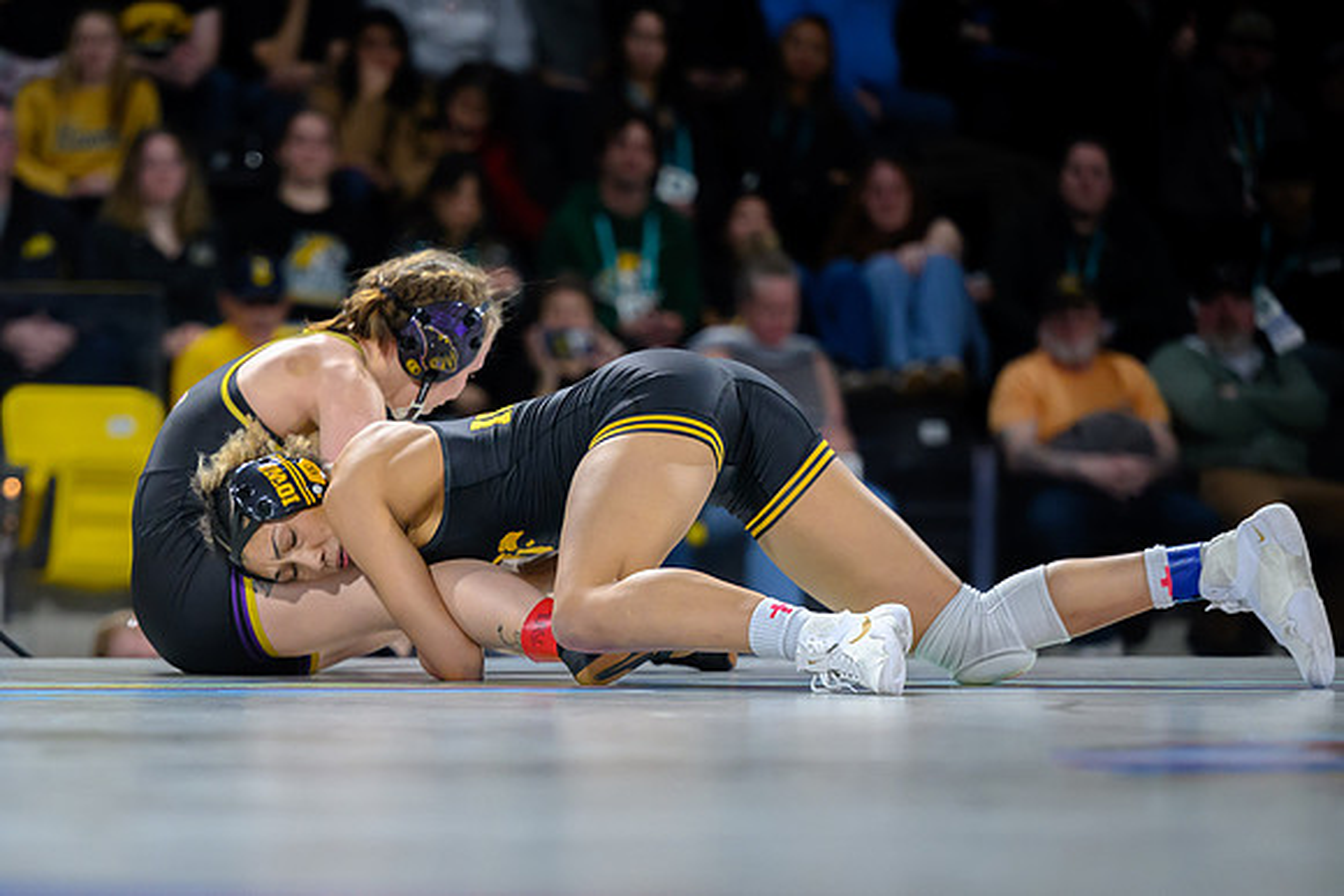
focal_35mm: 214
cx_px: 444
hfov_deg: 9.6
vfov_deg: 6.4
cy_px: 522
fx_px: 8009
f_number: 2.8
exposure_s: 1/800
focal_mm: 155
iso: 3600
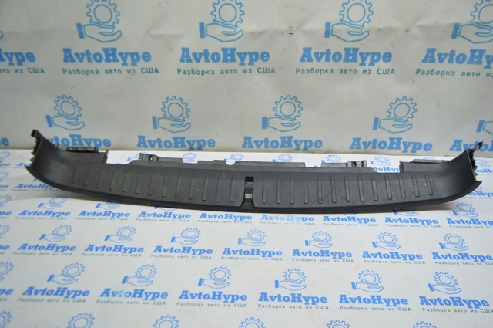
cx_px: 246
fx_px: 369
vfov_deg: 47.8
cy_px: 164
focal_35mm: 27
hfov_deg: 67.4
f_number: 3.5
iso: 400
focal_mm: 18
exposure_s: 1/60
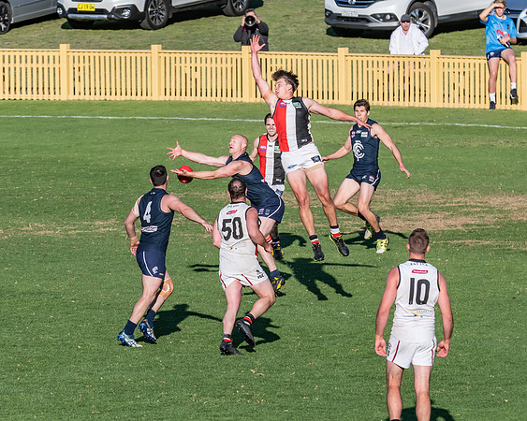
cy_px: 213
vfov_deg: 3.2
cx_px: 253
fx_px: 7620
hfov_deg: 4.0
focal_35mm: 489
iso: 800
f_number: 10
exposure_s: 1/3200
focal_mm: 280
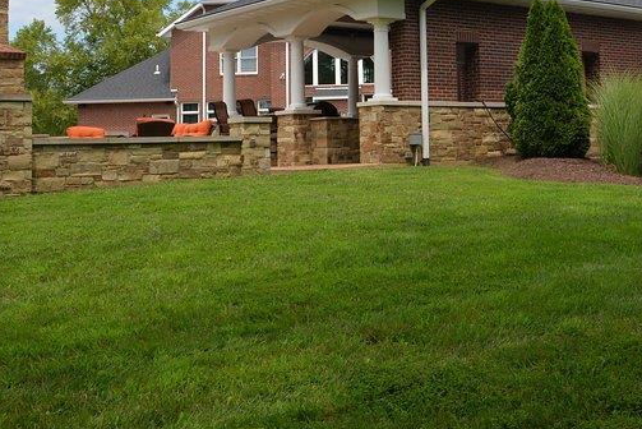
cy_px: 50
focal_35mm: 55
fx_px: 981
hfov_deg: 35.4
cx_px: 481
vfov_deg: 24.0
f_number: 13
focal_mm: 27
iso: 800
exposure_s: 1/640
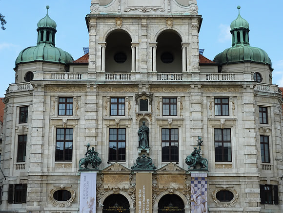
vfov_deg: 21.9
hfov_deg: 29.0
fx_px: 548
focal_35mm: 67
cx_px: 142
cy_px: 106
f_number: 4.1
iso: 80
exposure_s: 1/320
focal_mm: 11
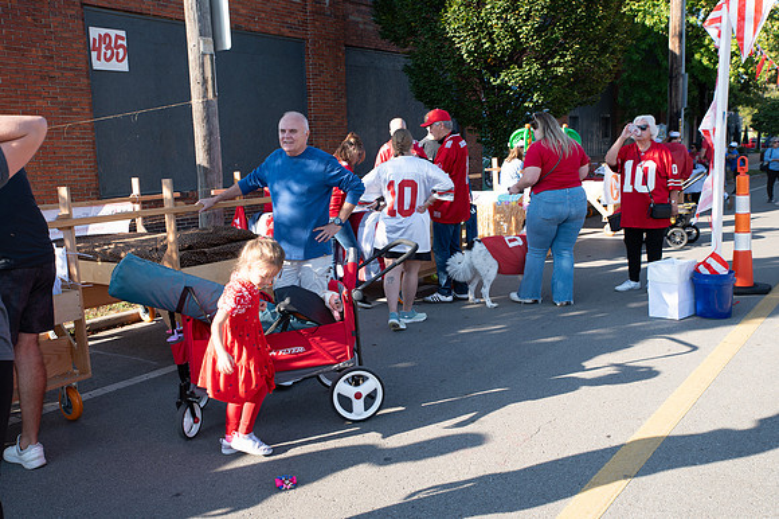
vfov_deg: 37.8
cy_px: 260
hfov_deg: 54.5
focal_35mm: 35
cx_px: 390
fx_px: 757
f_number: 6.3
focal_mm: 35
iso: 160
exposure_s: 1/200
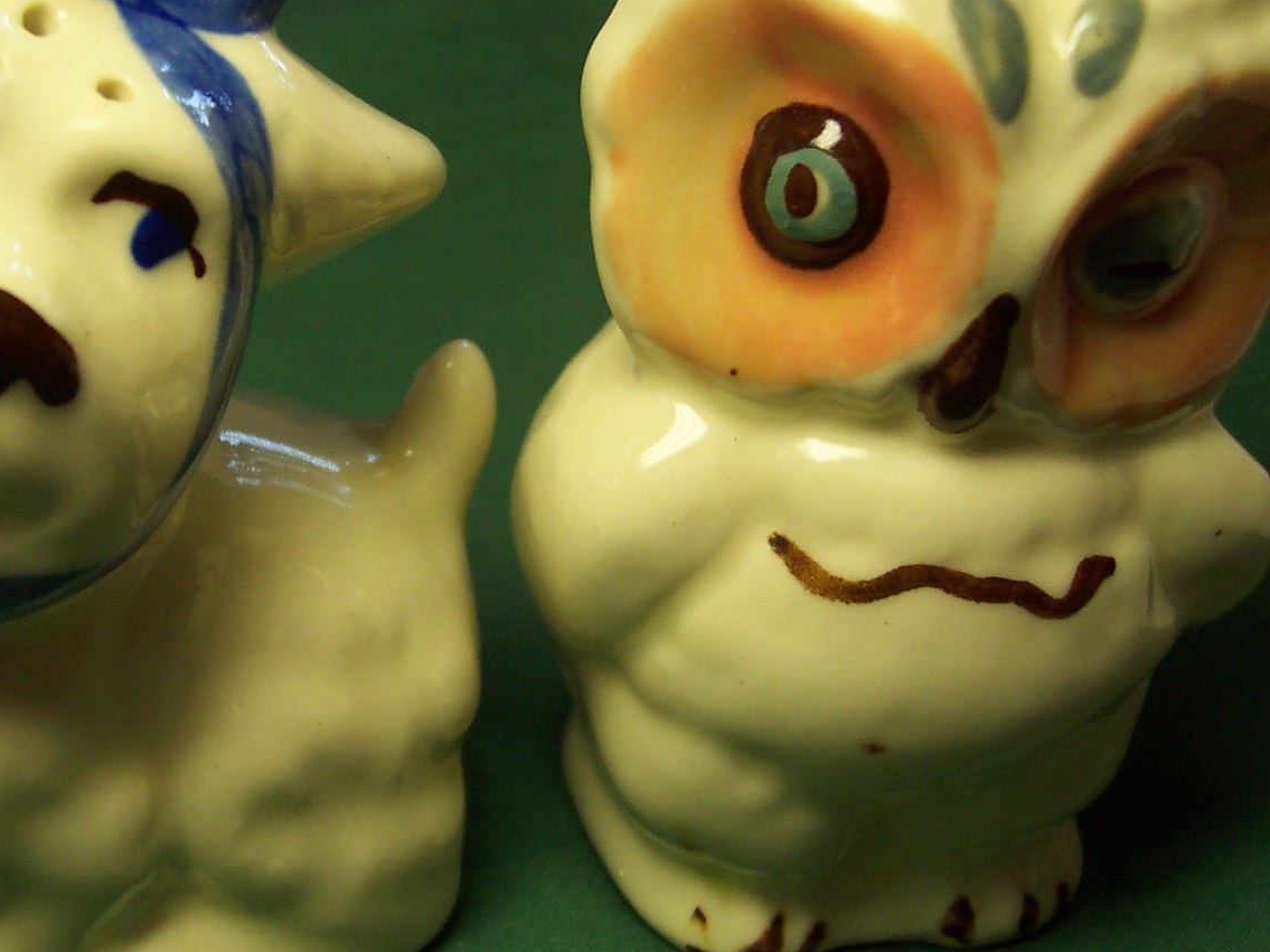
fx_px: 1981
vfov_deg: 27.0
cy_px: 415
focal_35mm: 54
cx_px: 458
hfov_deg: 35.3
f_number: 2.8
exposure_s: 1/90
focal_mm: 5.6
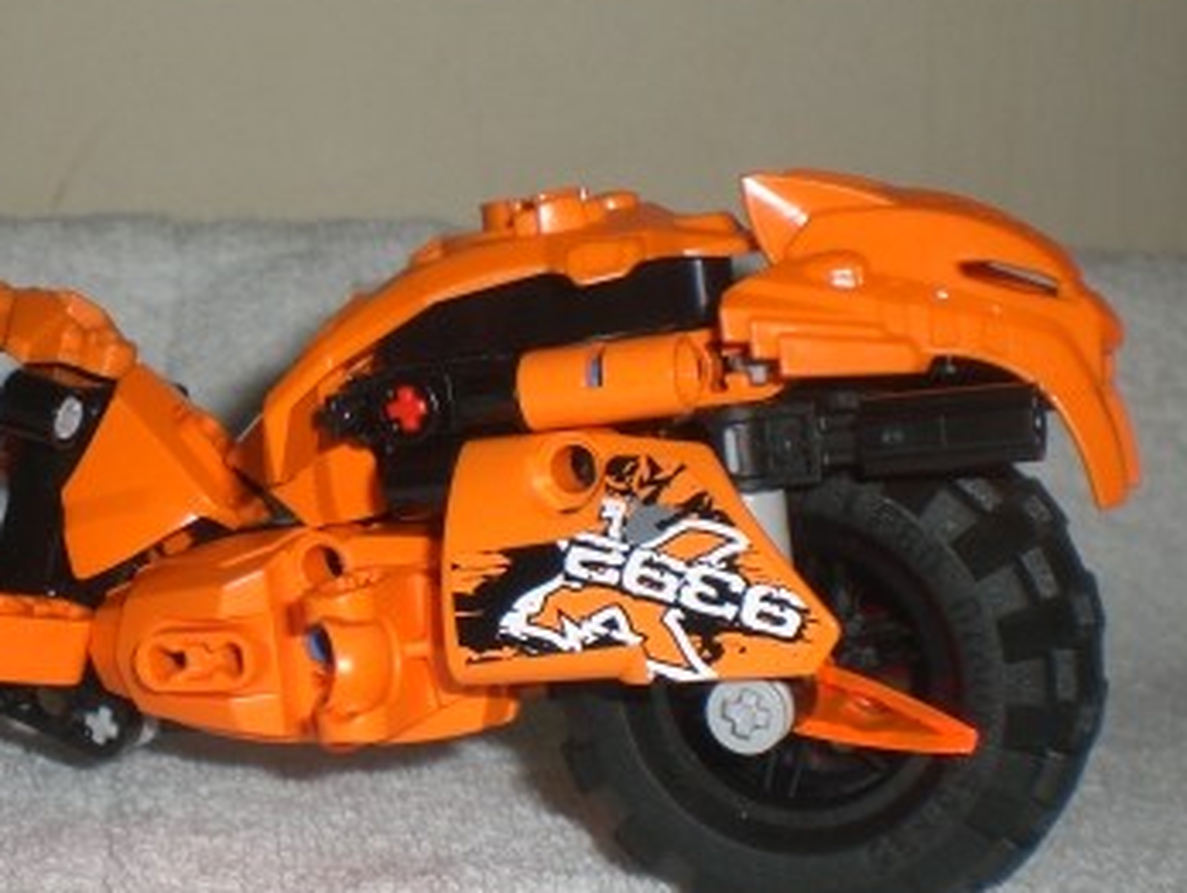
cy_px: 551
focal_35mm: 70
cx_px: 263
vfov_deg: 21.0
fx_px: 2403
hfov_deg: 27.3
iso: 50
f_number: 4.4
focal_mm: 6.3
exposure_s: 1/60
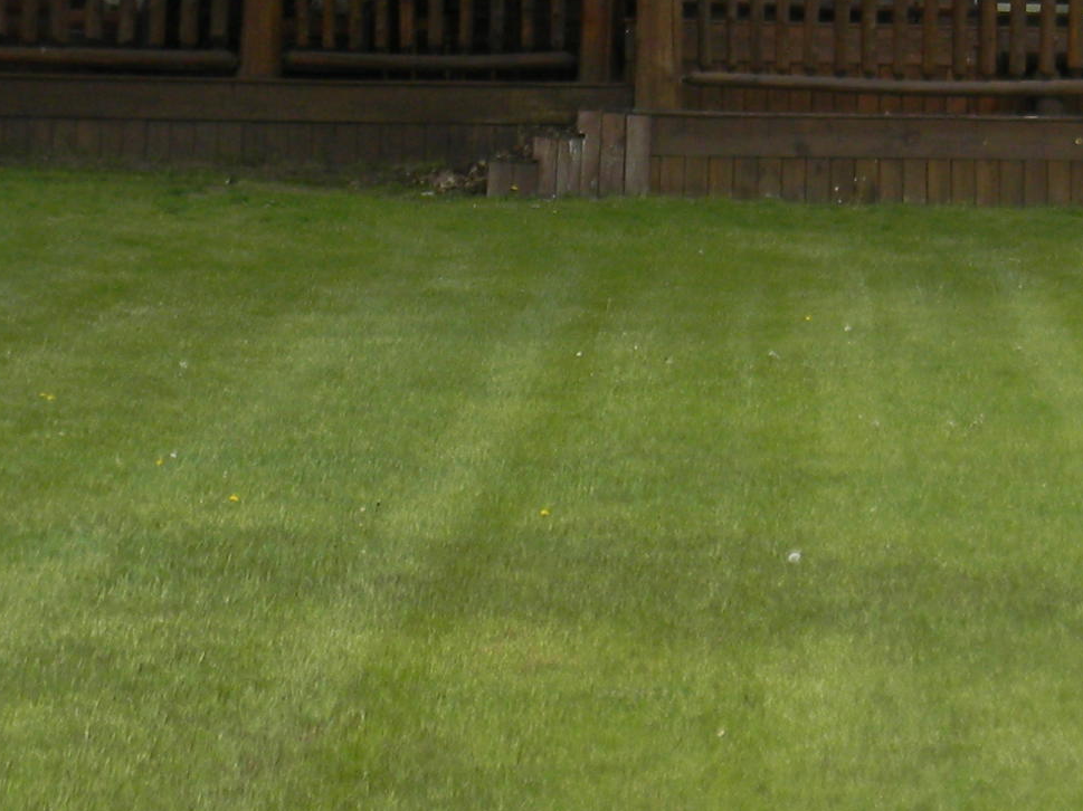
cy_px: 124
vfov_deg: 11.6
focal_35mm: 127
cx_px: 1345
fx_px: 3972
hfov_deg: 14.9
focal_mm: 7.3
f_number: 3.8
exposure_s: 1/309
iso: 80
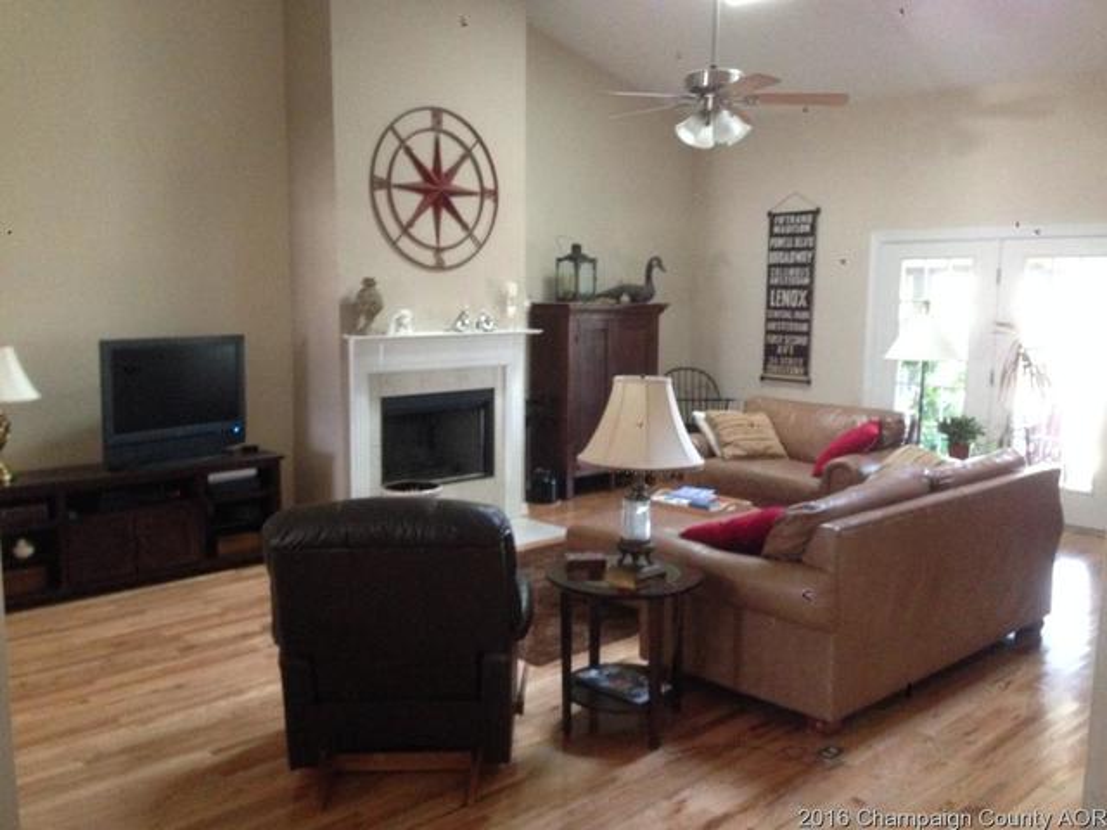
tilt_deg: -8.5
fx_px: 1055
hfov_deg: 55.4
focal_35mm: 33
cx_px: 554
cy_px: 415
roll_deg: -0.2
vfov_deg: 42.9
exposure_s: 1/15
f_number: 2.4
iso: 500
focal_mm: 4.12
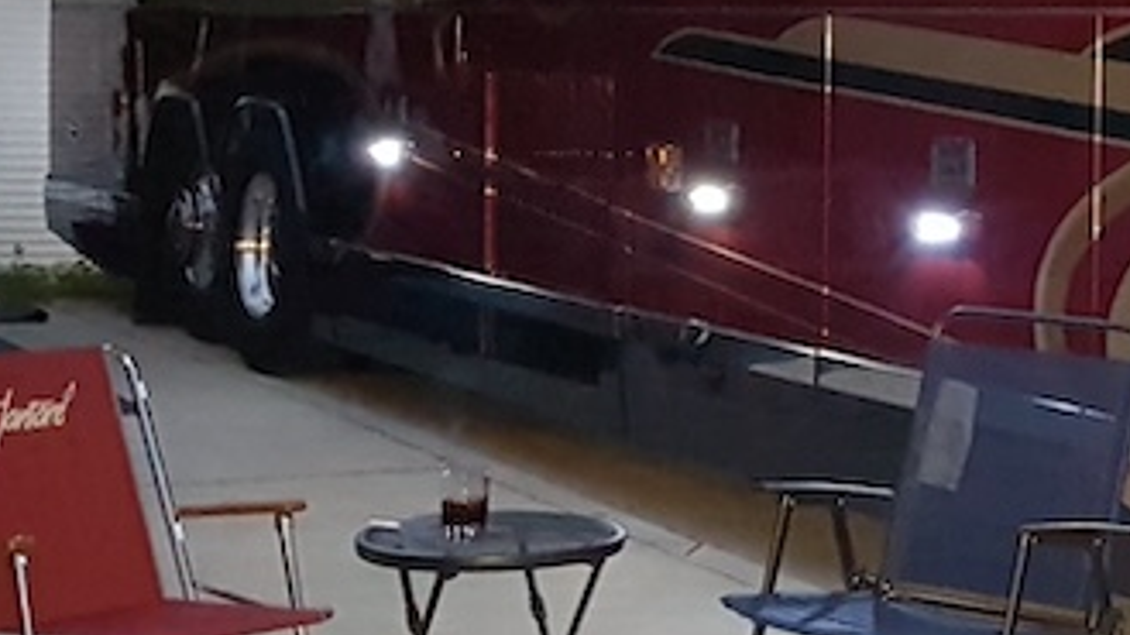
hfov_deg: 23.1
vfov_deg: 14.0
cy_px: 196
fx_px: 2577
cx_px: 1285
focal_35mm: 86
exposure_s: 1/10
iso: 800
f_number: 1.7
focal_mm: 4.2
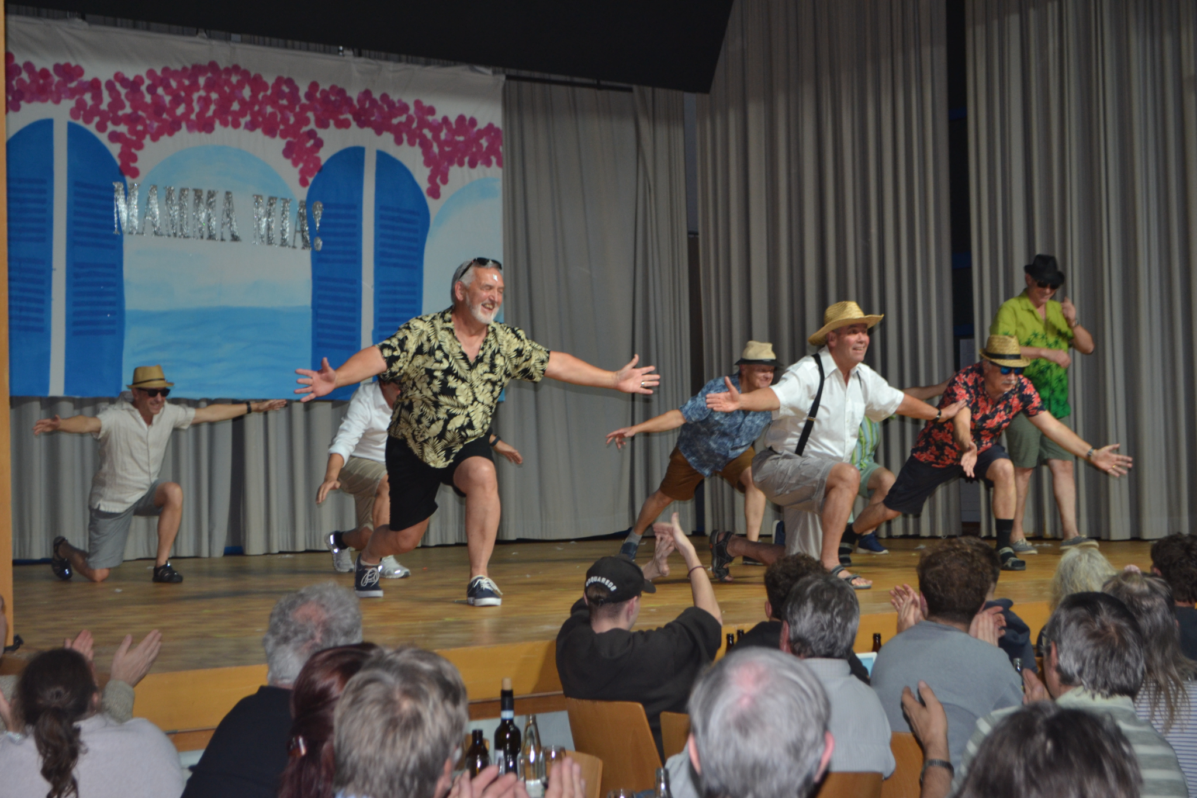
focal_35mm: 60
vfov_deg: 22.6
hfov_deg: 33.4
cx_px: 598
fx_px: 1995
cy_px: 399
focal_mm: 40
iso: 400
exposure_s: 1/60
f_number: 5.3
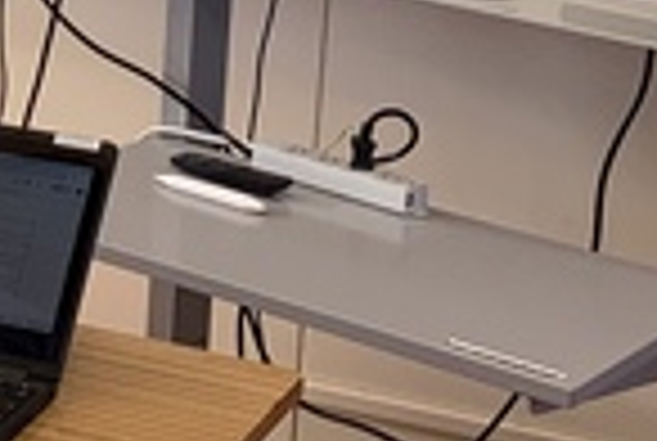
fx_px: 2578
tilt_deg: -9.6
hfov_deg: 14.2
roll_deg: -3.3
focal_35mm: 141
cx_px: -90
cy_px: -189
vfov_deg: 9.5
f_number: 2.4
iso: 64
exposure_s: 1/120
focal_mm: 3.3
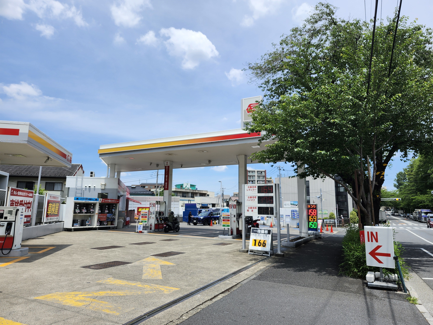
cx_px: 216
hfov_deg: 73.9
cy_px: 162
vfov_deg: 58.9
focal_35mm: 23
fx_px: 288
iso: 25
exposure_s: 1/1751
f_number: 1.8
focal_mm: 5.54
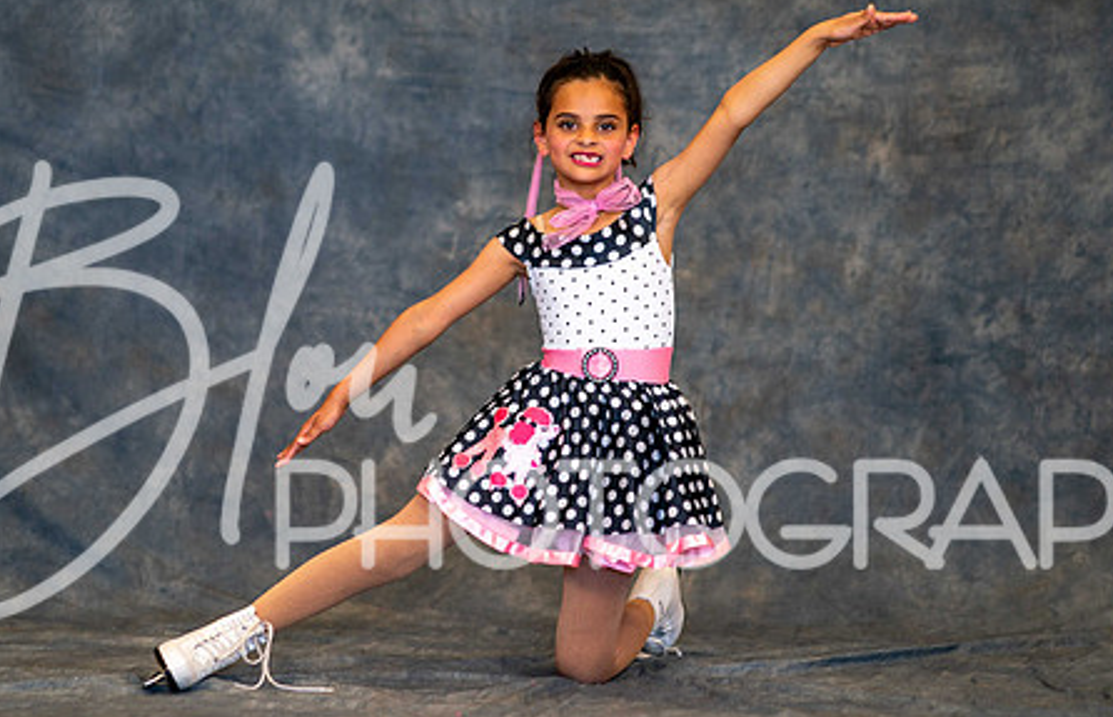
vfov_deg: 10.6
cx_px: 484
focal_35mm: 126
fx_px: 3854
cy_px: 317
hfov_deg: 16.4
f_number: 1.6
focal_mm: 85
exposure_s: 1/200
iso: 250
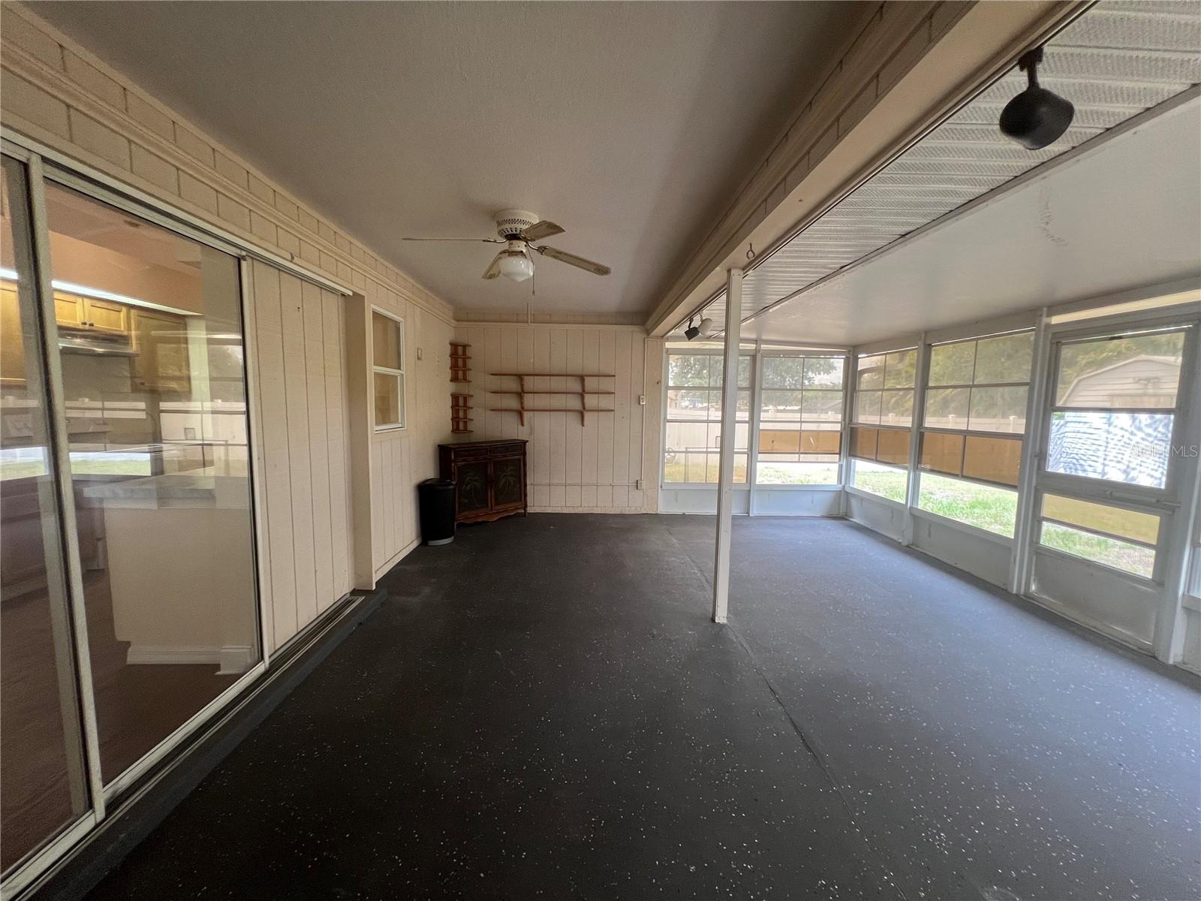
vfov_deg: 89.9
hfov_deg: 106.2
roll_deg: +0.8
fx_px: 451
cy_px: 450
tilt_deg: -4.9
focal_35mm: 13
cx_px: 600
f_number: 1.8
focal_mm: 1.57
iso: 125
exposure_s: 1/120
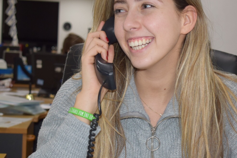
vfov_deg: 15.3
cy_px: 96
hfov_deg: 22.8
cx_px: 153
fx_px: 586
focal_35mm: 89
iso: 800
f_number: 4.8
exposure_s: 1/100
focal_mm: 36
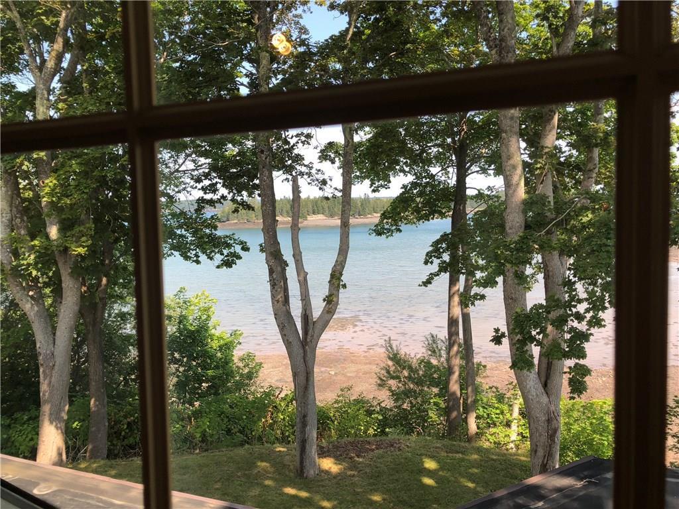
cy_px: 254
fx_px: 549
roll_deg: +2.0
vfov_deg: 49.7
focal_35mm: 28
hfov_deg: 63.4
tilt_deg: -4.7
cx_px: 340
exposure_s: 1/390
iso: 20
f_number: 1.8
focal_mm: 3.99
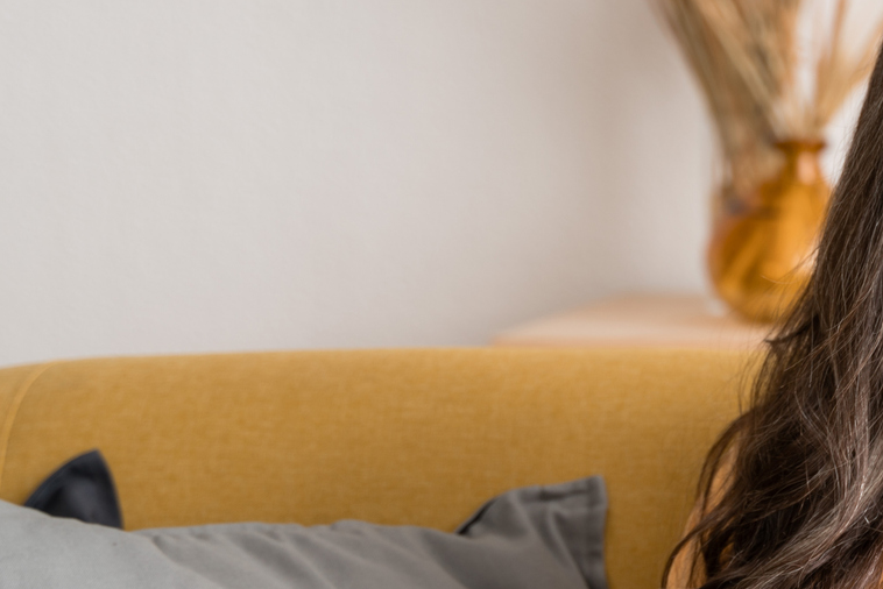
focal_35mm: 137
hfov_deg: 14.5
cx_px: 1075
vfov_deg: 10.0
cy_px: 366
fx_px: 3361
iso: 50
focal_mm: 49
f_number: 2.8
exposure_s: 1/50
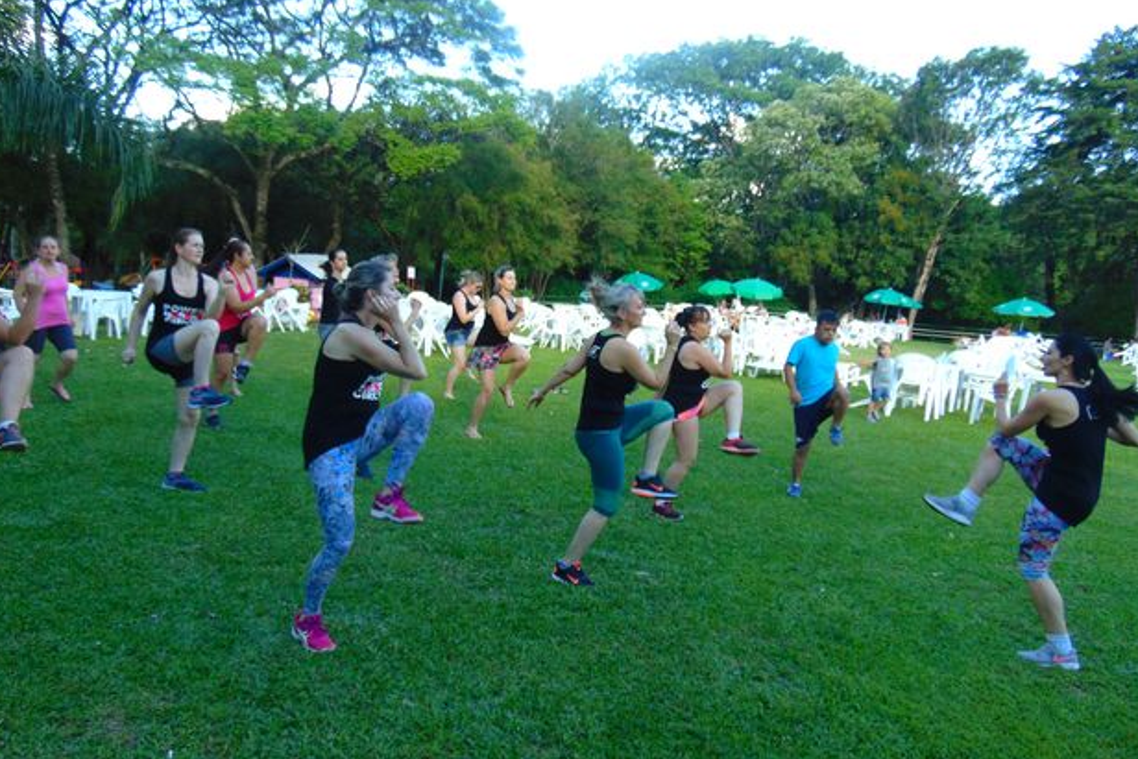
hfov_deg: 67.4
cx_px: 565
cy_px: 349
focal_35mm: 27
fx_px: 854
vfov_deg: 47.9
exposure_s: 1/125
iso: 80
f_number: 3
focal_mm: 4.5
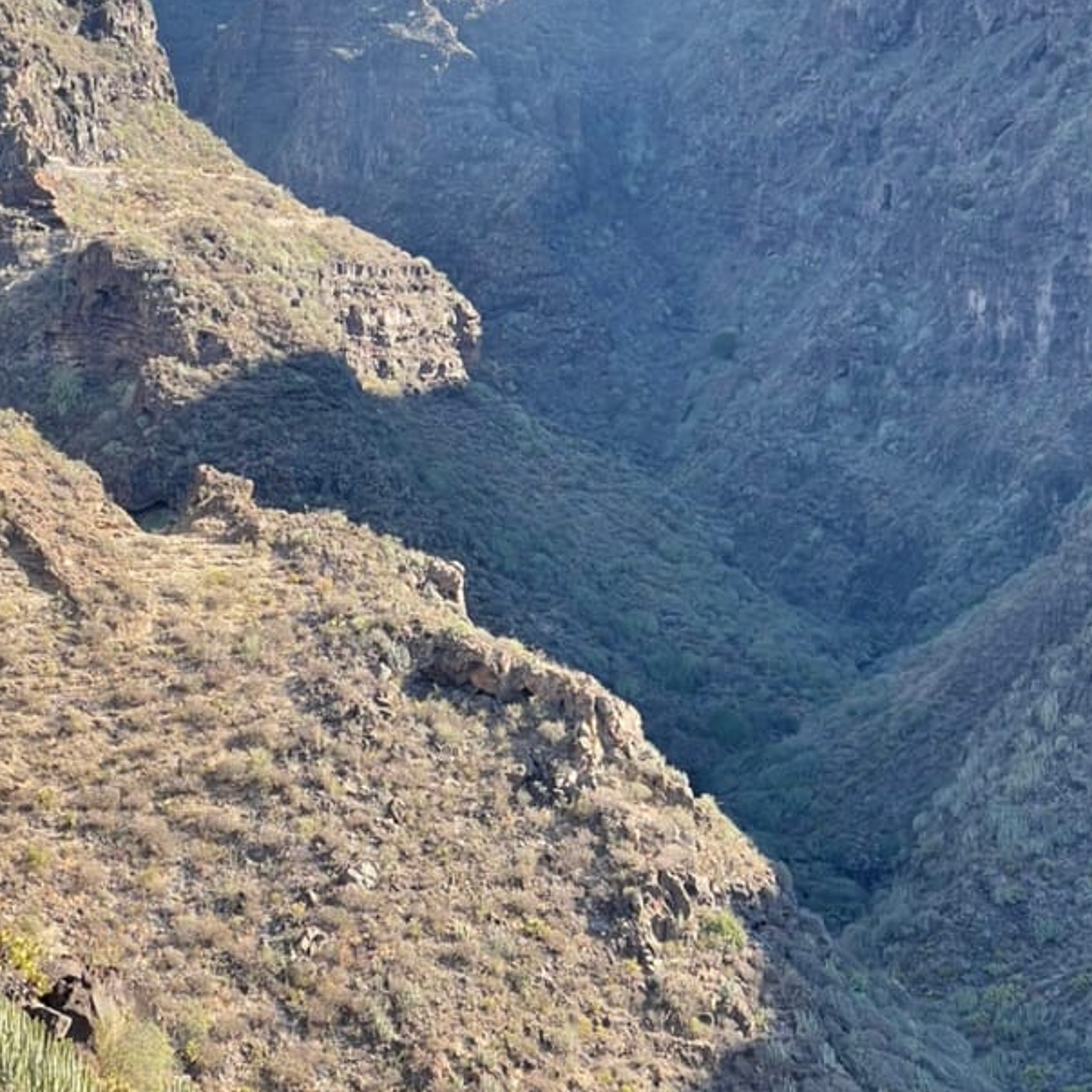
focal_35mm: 96
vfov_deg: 18.1
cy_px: 455
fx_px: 3426
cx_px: 565
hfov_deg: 18.1
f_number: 2.2
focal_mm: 7.5
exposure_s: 1/314
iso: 20
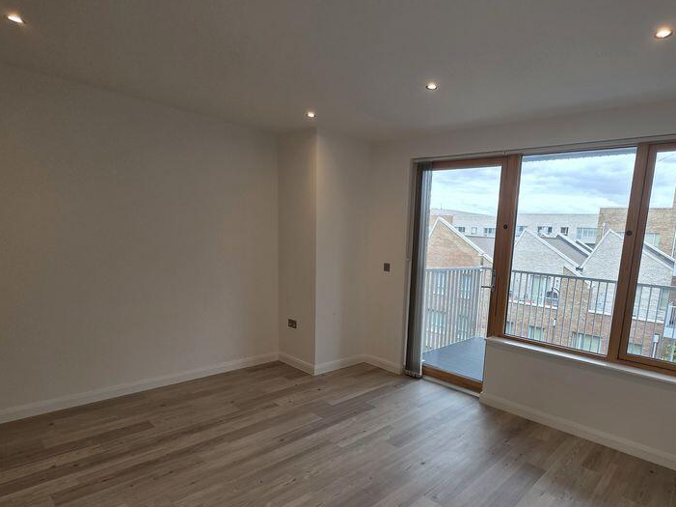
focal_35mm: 19
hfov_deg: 83.0
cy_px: 307
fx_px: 371
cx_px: 425
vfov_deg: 67.9
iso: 40
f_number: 1.9
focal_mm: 2.2
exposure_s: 1/201
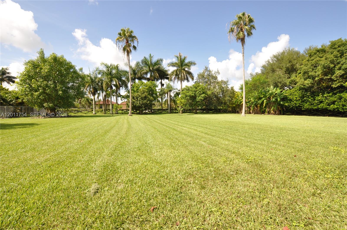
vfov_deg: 77.2
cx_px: 174
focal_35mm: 15
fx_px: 144
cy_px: 115
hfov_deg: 100.5
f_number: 8
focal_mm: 10
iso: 400
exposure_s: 1/400
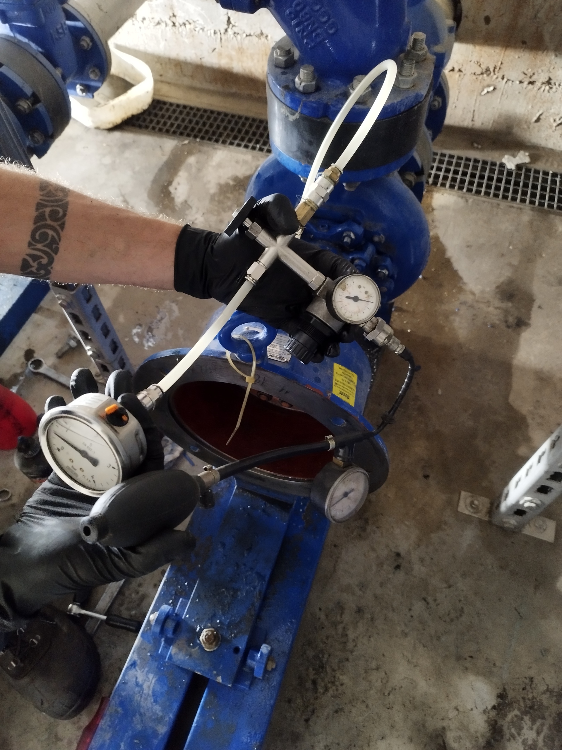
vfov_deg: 71.6
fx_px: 520
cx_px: 281
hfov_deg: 56.8
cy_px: 375
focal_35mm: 24
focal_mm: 5.89
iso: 1230
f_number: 1.89
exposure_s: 1/16.7
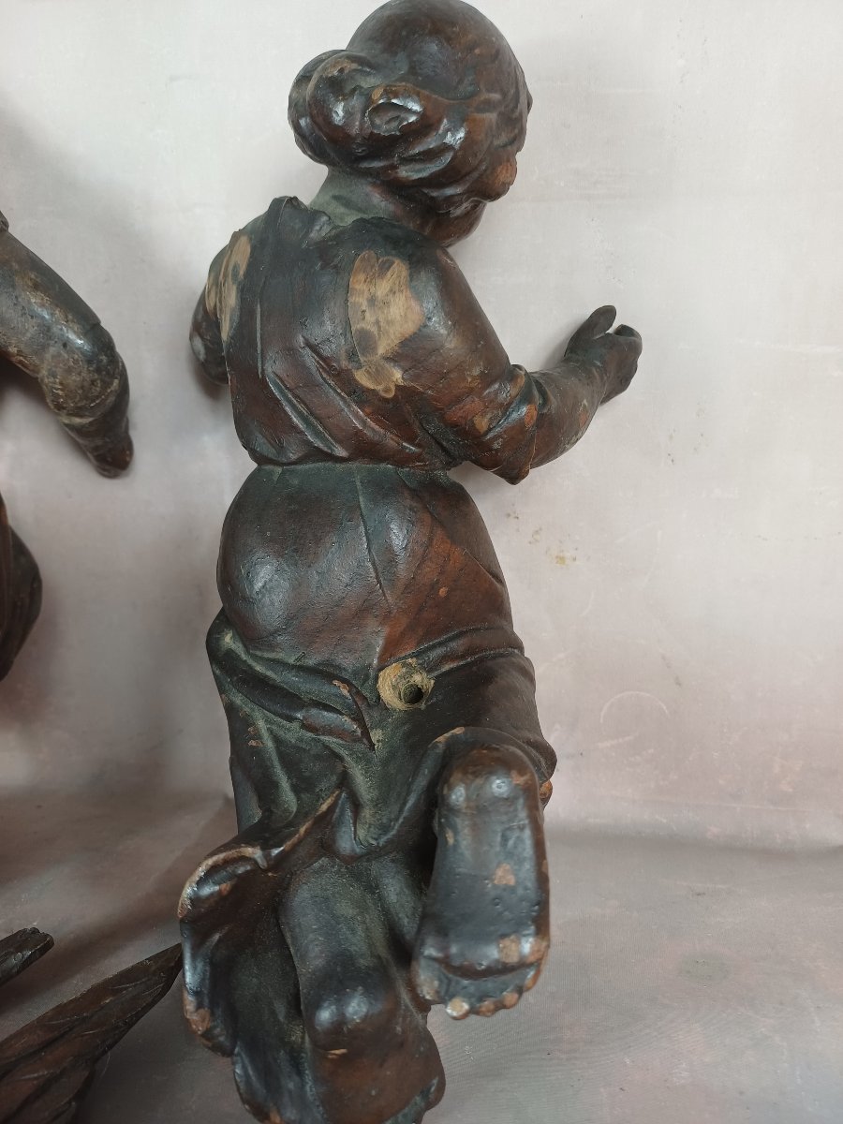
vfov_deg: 69.4
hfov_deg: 54.9
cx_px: 422
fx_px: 812
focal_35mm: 25
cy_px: 562
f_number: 1.8
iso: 200
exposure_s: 1/50
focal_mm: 4.65
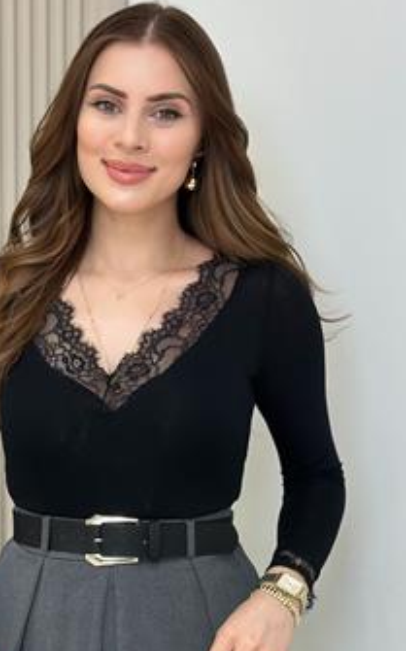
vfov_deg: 25.4
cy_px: 446
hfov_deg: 16.0
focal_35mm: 81
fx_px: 1436
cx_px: 122
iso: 80
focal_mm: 6.86
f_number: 1.78
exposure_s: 1/133
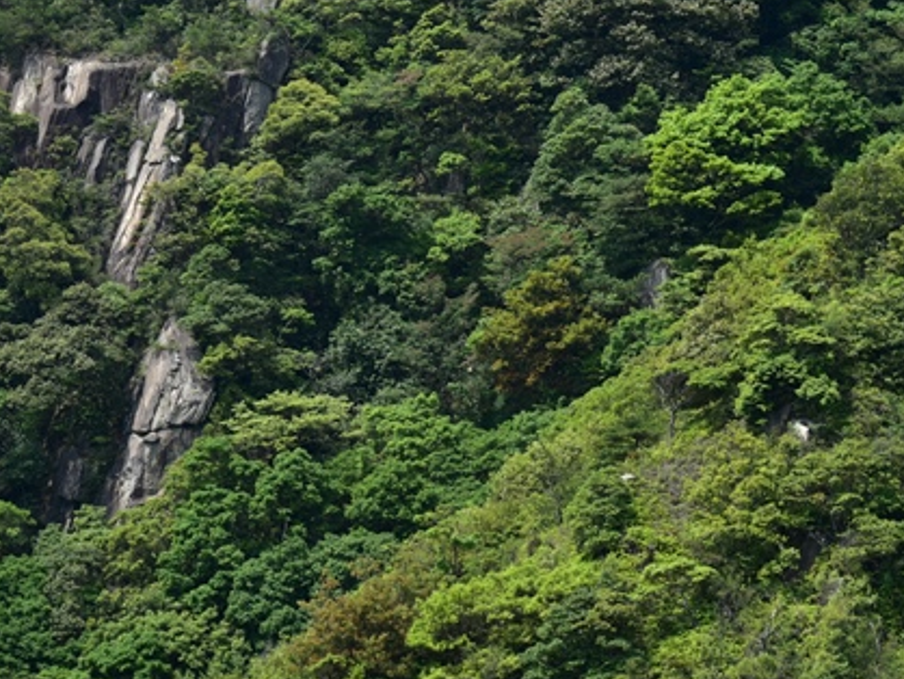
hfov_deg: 12.8
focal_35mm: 153
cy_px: 90
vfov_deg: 9.7
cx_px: 809
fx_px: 3998
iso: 200
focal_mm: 65
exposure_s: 1/1000
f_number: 5.6
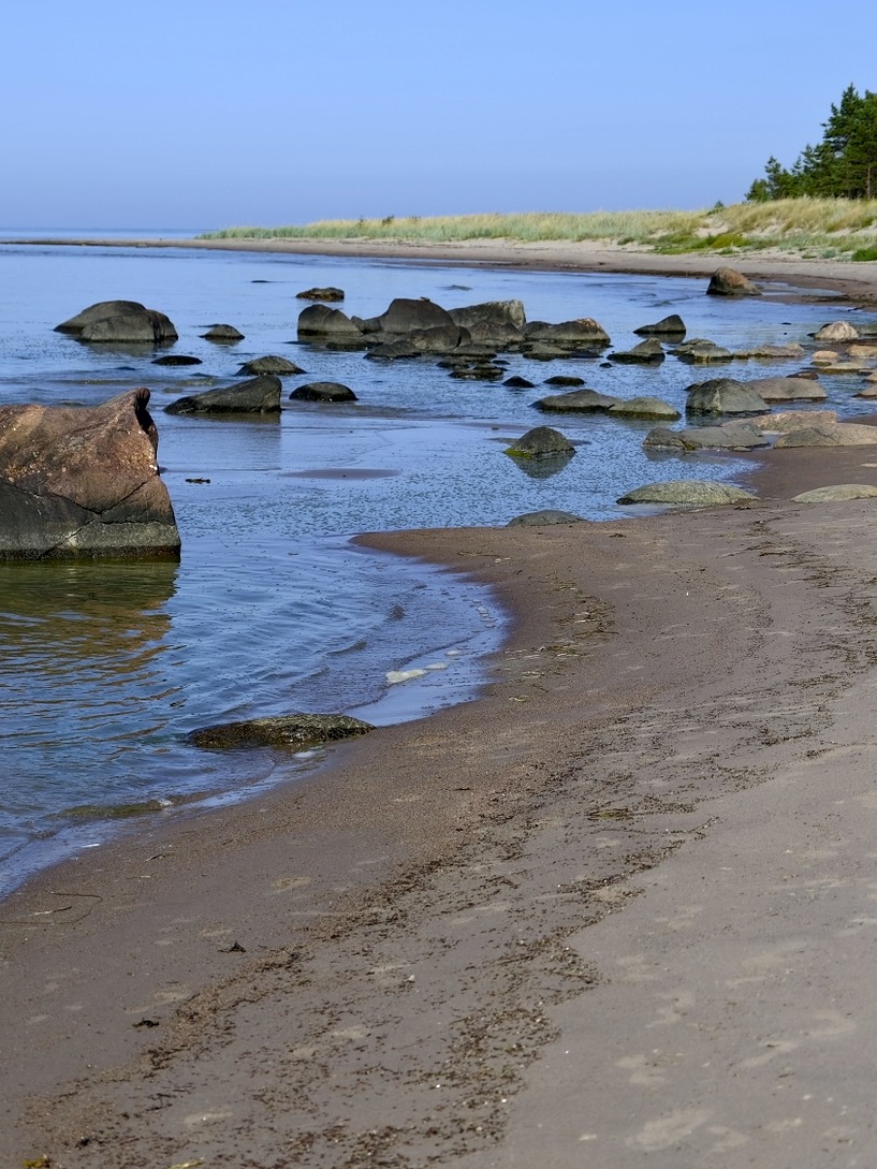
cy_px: 619
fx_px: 3411
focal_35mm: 101
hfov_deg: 14.6
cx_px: 182
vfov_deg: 19.4
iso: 100
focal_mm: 70
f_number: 5.6
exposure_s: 1/550
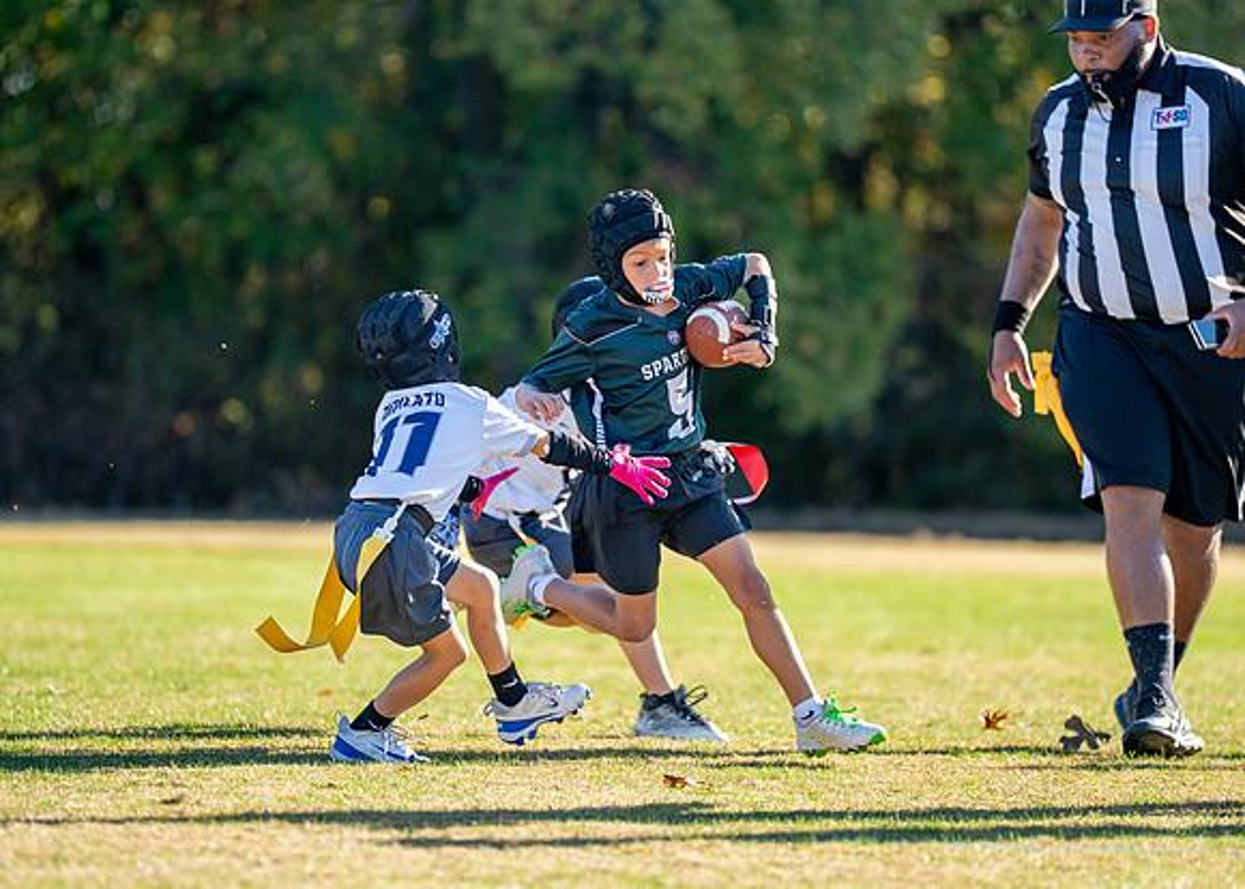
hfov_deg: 7.4
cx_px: 588
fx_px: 9621
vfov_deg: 5.3
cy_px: 459
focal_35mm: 272
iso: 200
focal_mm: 200
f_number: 2.8
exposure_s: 1/2000
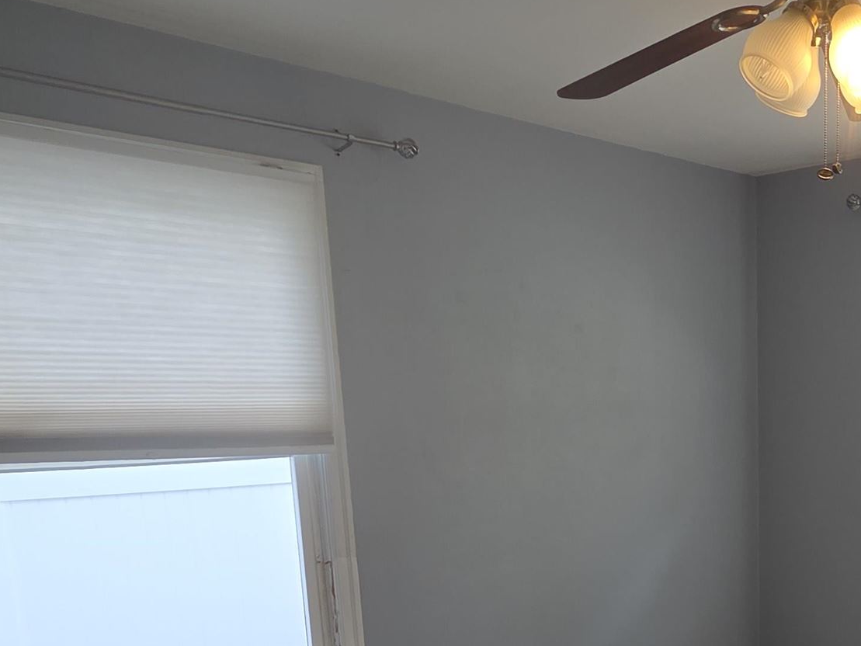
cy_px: 574
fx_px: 896
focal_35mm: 36
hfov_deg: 46.2
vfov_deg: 37.3
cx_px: 779
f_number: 2.2
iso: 50
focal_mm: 2.2
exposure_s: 1/151
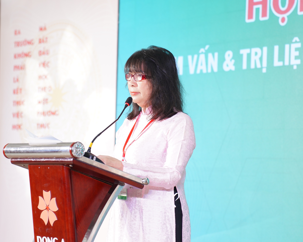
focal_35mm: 127
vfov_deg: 12.1
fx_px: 1139
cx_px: 136
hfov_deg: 15.2
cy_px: 122
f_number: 2.8
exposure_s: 1/100
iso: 320
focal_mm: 75
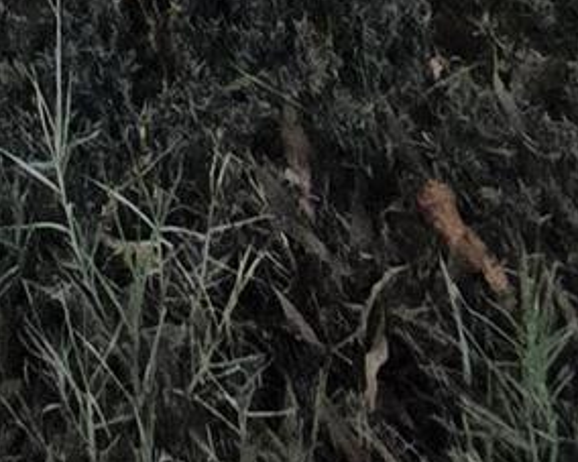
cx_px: -592
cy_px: -1840
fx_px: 1761
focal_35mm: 103
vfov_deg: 6.3
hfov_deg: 15.0
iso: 50
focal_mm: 2.2
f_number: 2.2
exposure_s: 1/662
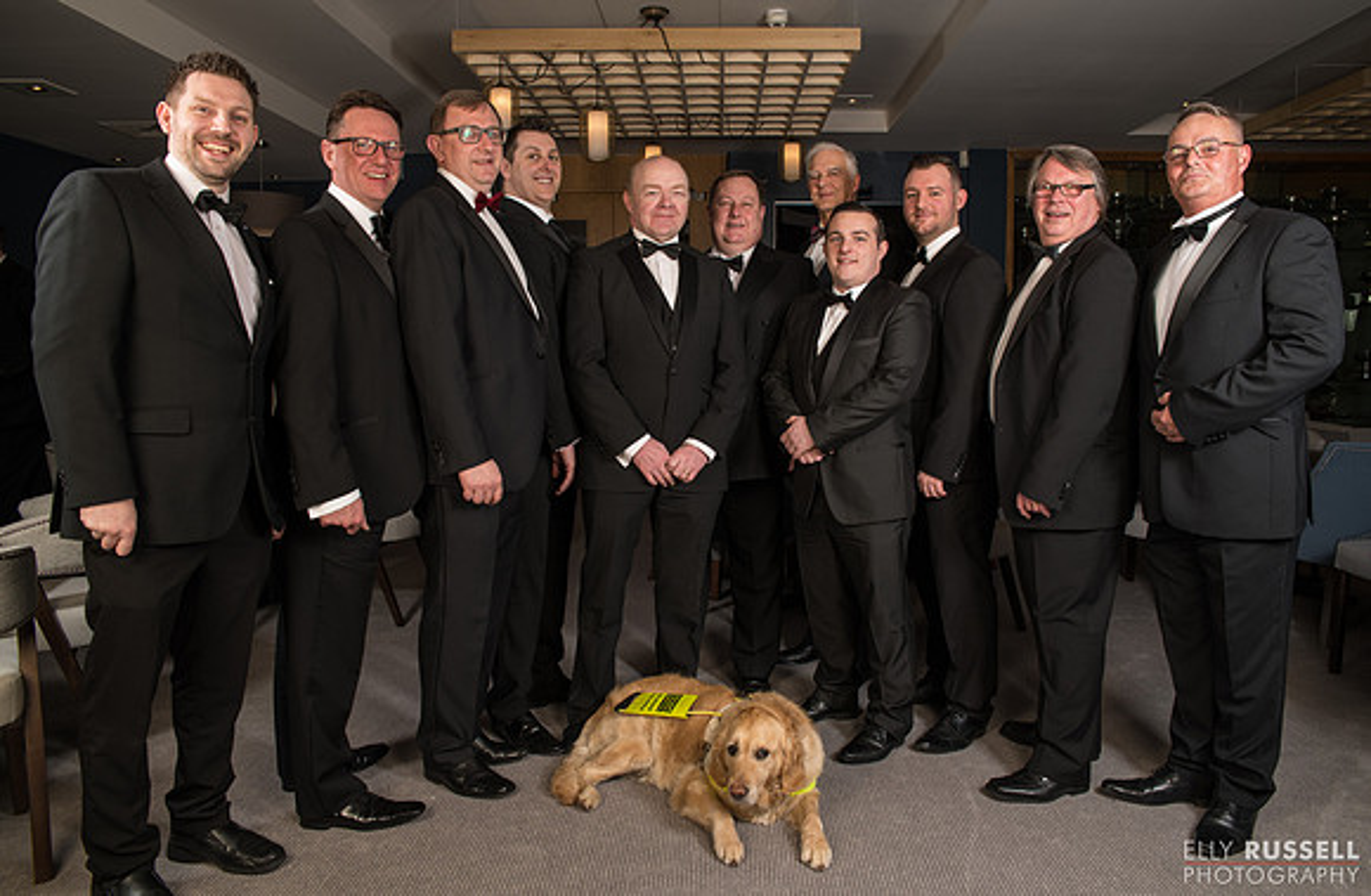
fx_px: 948
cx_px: 706
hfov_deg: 71.7
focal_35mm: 25
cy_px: 428
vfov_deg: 50.6
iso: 320
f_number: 10
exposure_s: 1/125
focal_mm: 24
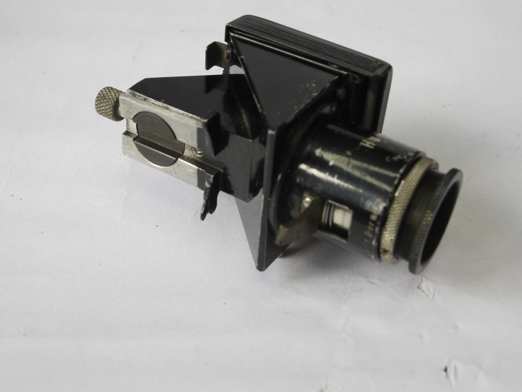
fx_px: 784
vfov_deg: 28.0
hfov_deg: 36.8
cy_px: 196
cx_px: 261
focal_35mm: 52
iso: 400
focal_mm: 26
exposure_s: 1/25
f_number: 8
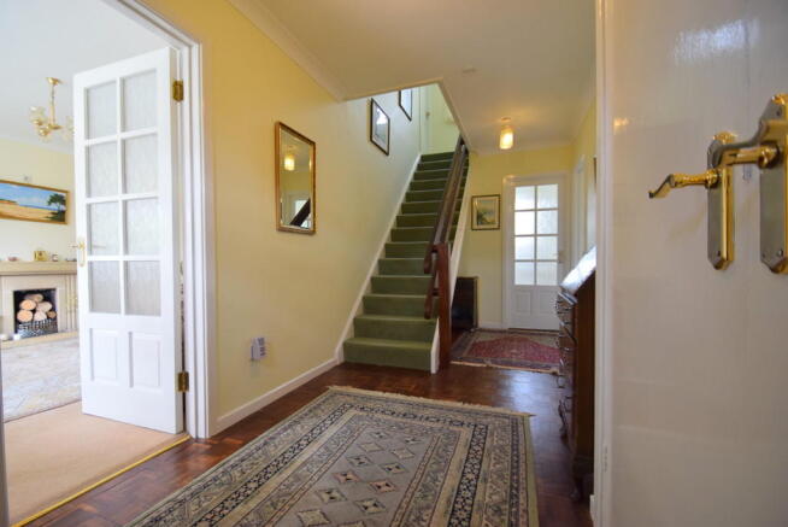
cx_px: 394
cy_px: 264
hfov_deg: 100.4
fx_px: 329
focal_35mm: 15
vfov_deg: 77.4
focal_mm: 10
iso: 800
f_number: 3.5
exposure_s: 1/60
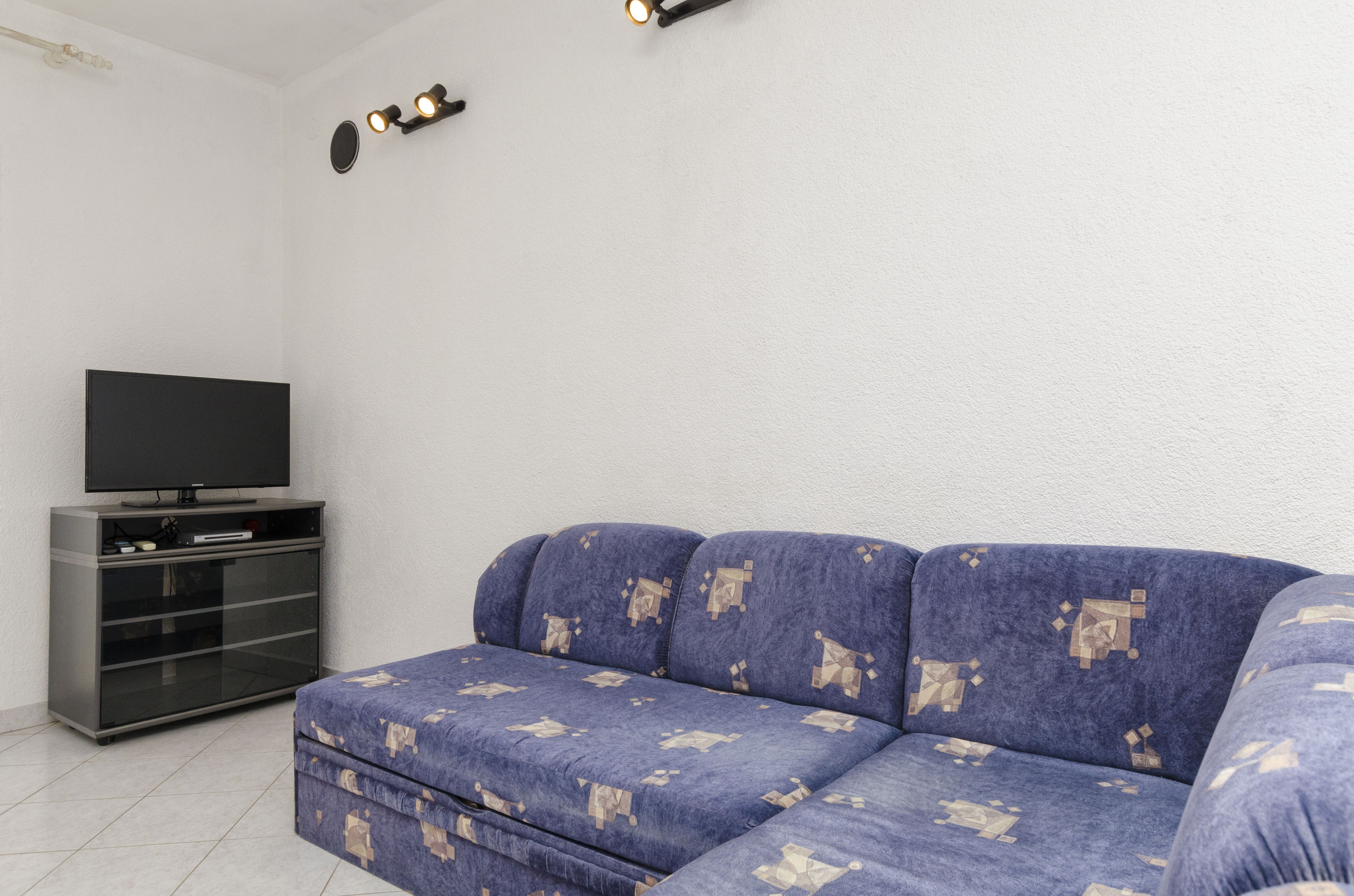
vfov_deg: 59.3
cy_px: 448
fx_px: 788
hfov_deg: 81.3
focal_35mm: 21
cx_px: 677
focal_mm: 14
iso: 160
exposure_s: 1/160
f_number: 8
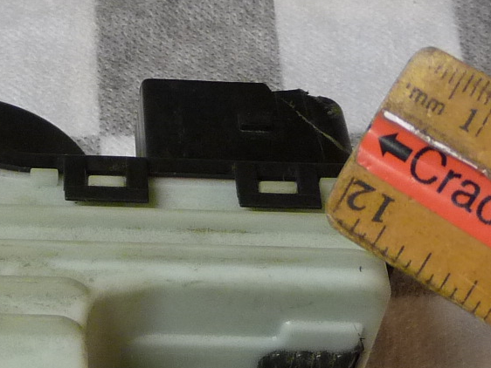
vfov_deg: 14.5
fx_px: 1447
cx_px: 113
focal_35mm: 102
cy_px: 214
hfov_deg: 19.1
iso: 200
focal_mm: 4.7
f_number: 3.3
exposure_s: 1/30
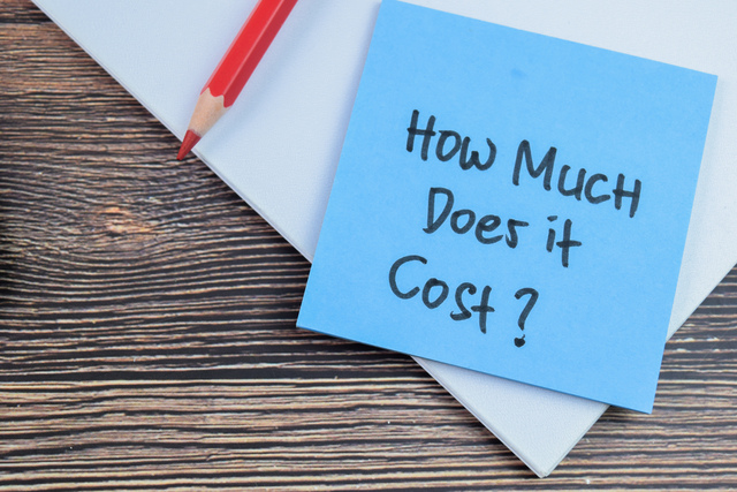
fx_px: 1290
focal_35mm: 63
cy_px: 246
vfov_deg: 21.6
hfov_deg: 31.9
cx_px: 368
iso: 400
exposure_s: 1/80
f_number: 7.1
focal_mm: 42
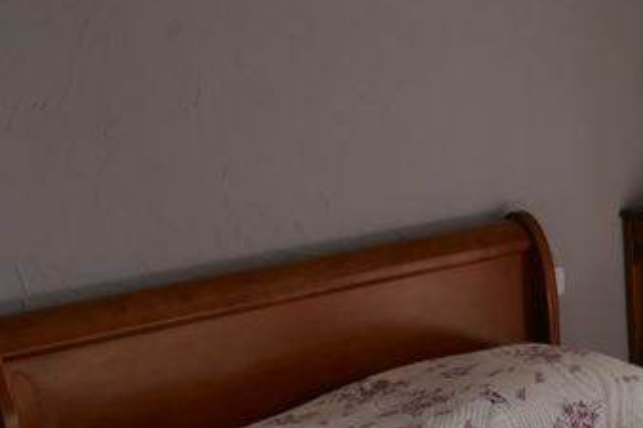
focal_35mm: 74
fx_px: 1321
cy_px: 623
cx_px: 601
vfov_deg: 16.9
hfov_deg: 26.3
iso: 125
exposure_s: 1/640
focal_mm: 9.1
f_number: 2.8
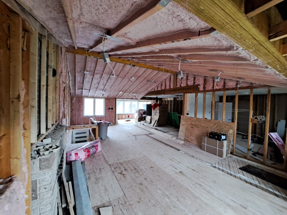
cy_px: 108
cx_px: 144
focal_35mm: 13
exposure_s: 1/24
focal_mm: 1.74
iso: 250
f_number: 2.2
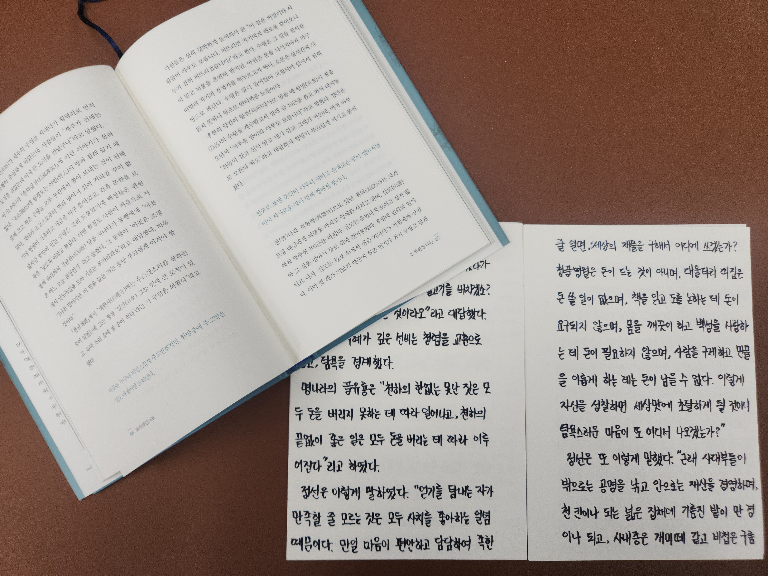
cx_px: 384
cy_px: 288
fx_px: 510
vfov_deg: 58.9
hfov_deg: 73.9
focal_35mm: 23
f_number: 1.8
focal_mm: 5.4
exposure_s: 1/120
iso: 40
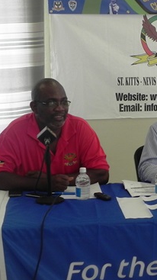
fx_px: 578
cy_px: 143
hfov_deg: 14.8
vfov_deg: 27.2
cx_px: 199
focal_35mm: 78
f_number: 3.2
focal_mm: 7.3
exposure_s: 1/59.1
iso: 160
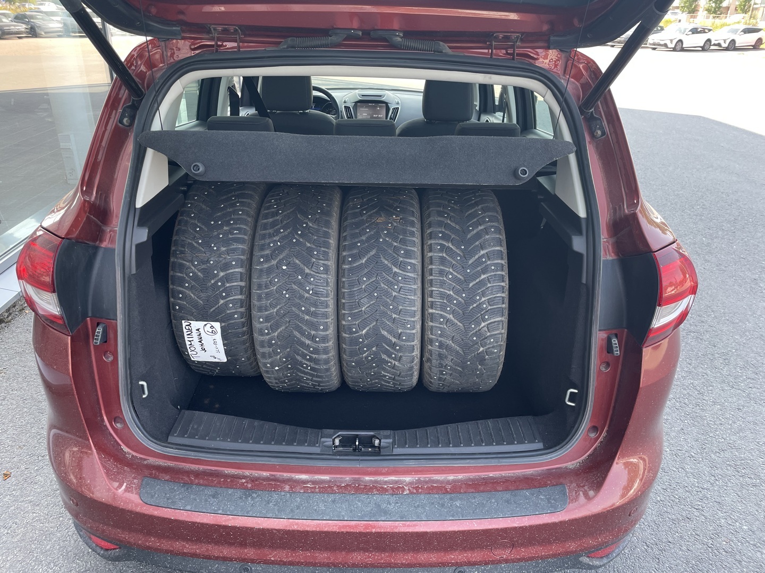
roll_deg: -0.4
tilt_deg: -24.1
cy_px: 286
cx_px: 382
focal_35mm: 26
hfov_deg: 67.3
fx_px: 575
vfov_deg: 53.1
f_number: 1.6
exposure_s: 1/121
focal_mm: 4.2
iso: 40
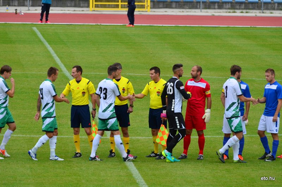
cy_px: 94
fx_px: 2463
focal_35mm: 315
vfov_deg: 4.3
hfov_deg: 6.6
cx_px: 141
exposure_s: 1/1000
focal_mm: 210
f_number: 5.3
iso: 800
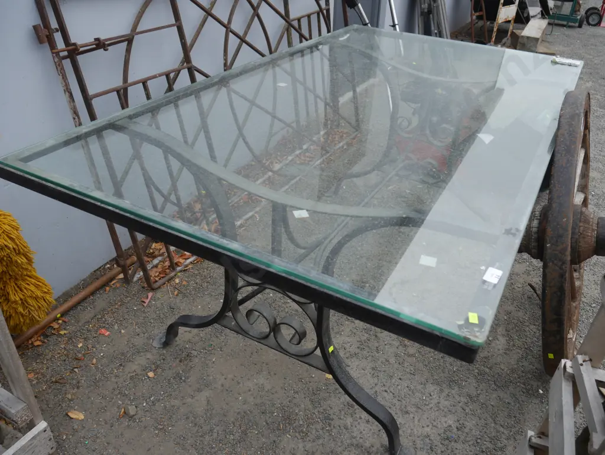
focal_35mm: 28
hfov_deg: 63.4
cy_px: 228
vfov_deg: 49.8
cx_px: 302
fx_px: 490
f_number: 4.5
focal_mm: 14
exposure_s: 1/160
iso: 200
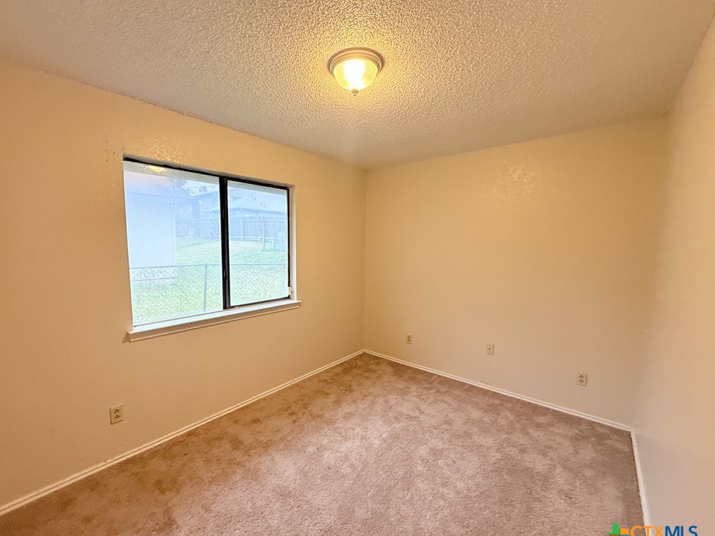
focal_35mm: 15
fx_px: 310
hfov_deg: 98.0
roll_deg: +0.1
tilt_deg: -3.8
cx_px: 333
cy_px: 273
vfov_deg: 81.7
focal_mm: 2.22
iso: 320
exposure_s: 1/120
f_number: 2.2
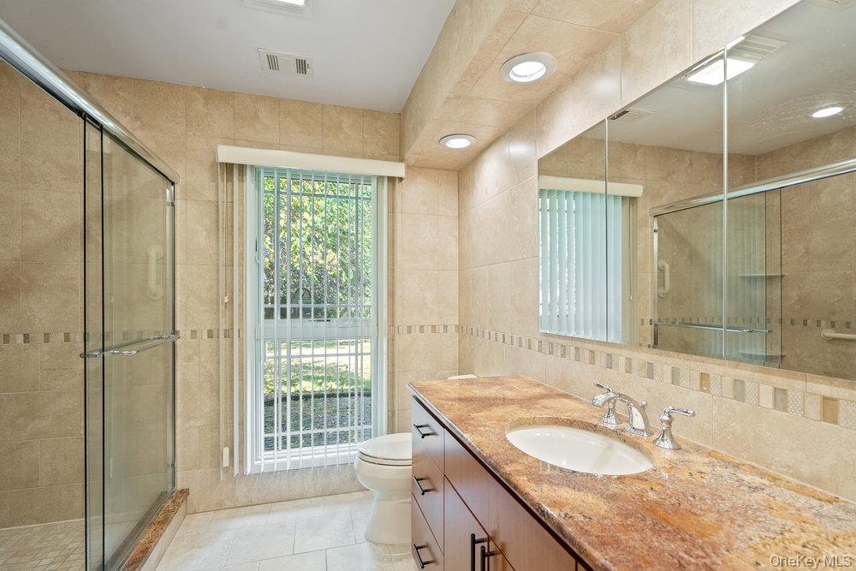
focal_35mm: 16
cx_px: 428
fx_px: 380
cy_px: 286
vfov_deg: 73.8
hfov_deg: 96.7
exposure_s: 1/10
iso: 500
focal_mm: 16
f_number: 5
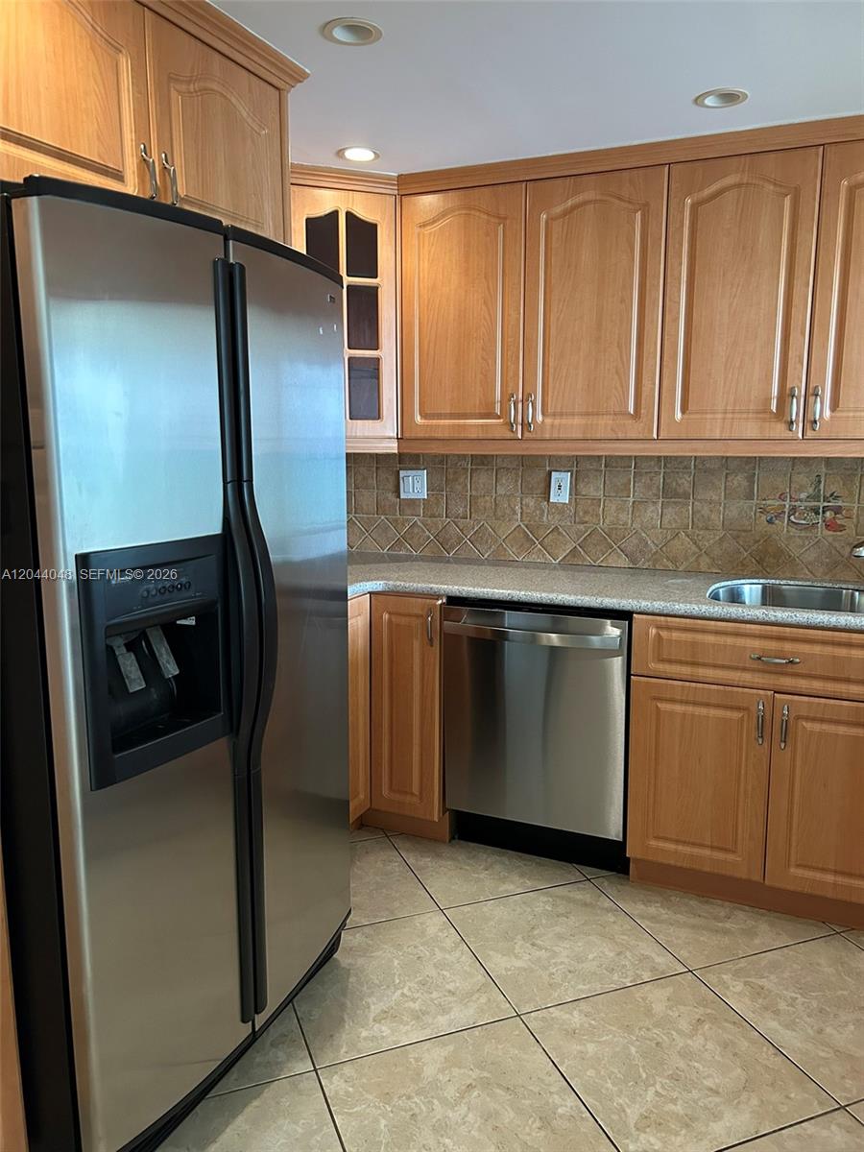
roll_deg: -1.4
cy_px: 576
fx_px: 865
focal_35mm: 26
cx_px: 432
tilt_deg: -9.6
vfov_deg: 67.3
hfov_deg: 53.1
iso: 500
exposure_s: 1/60
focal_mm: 5.7
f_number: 1.5
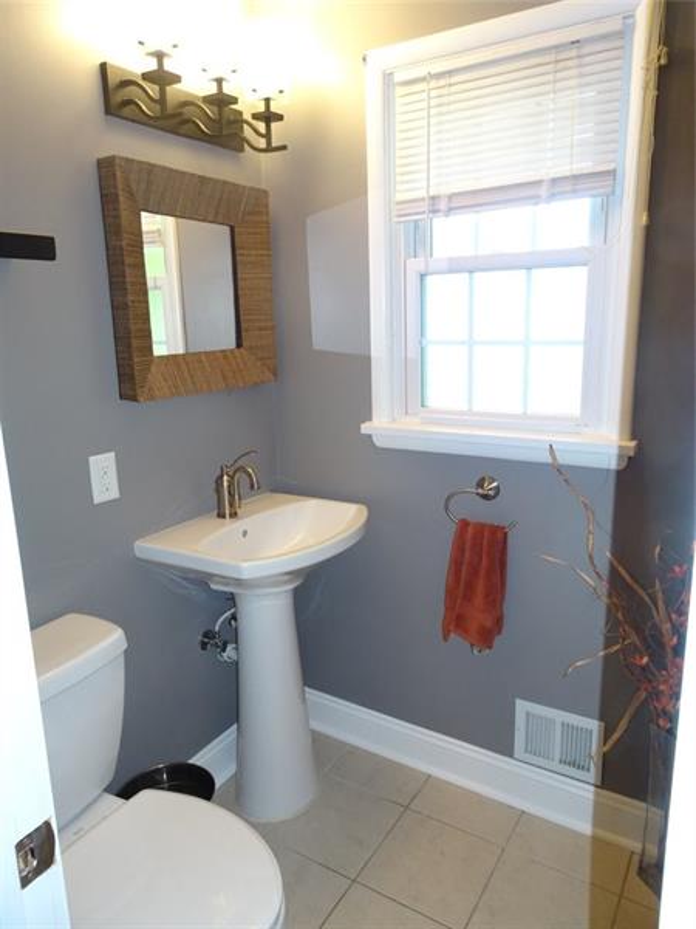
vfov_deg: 71.6
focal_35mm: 24
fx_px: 643
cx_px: 348
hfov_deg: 56.8
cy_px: 464
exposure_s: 1/30
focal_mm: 4.1
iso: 200
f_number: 3.5
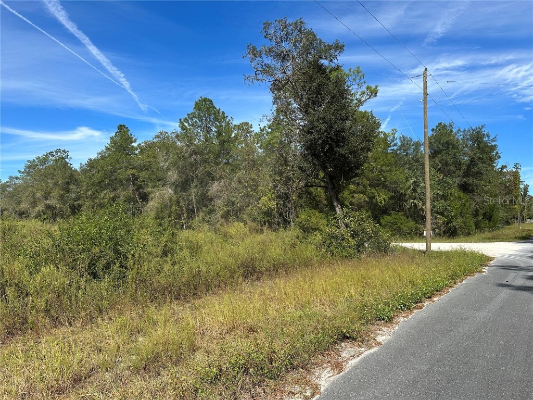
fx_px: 370
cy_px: 200
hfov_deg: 71.6
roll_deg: -0.1
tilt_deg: +3.9
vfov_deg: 56.8
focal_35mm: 24
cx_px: 266
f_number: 1.78
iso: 80
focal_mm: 6.86
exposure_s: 1/4184
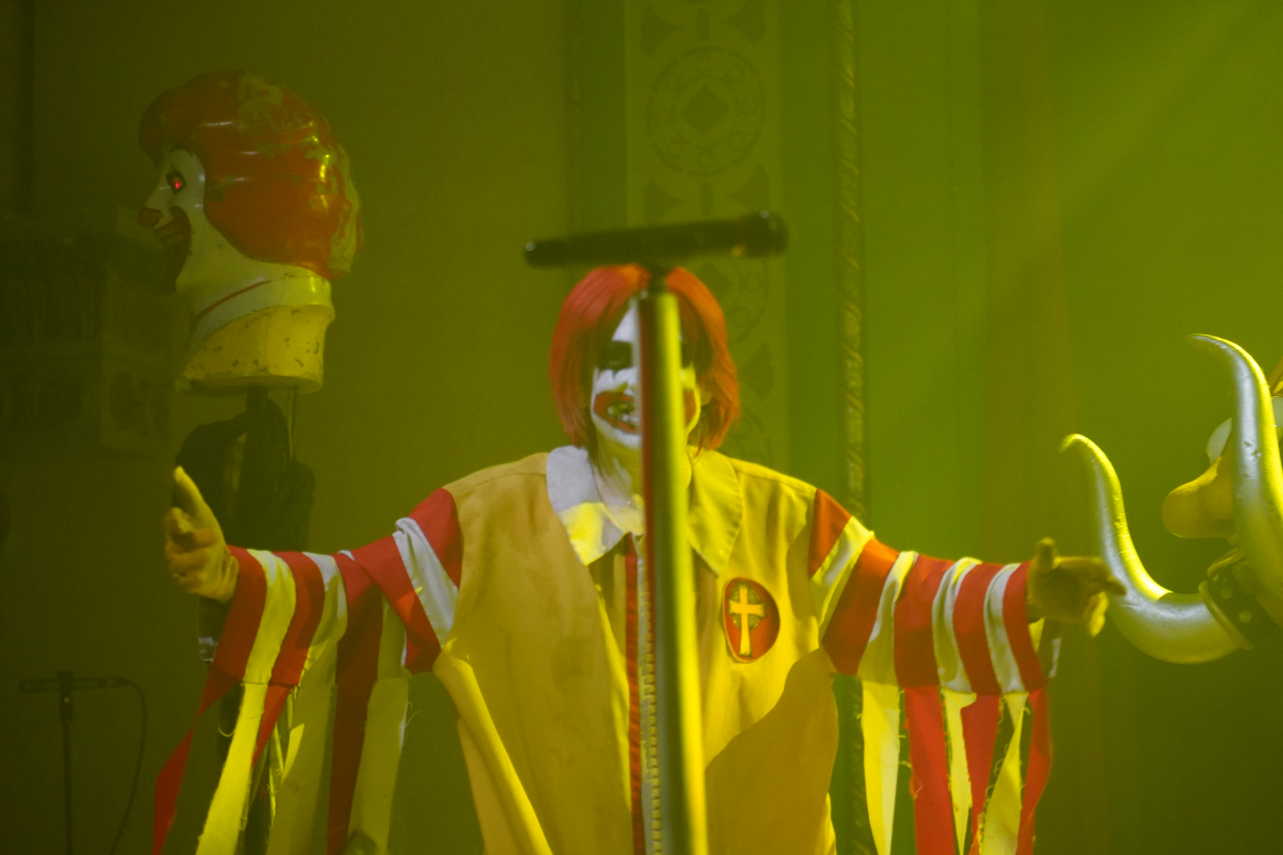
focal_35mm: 105
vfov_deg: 13.0
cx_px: 642
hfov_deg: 19.5
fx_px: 3742
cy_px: 428
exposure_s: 1/160
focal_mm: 105
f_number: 4
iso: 6400
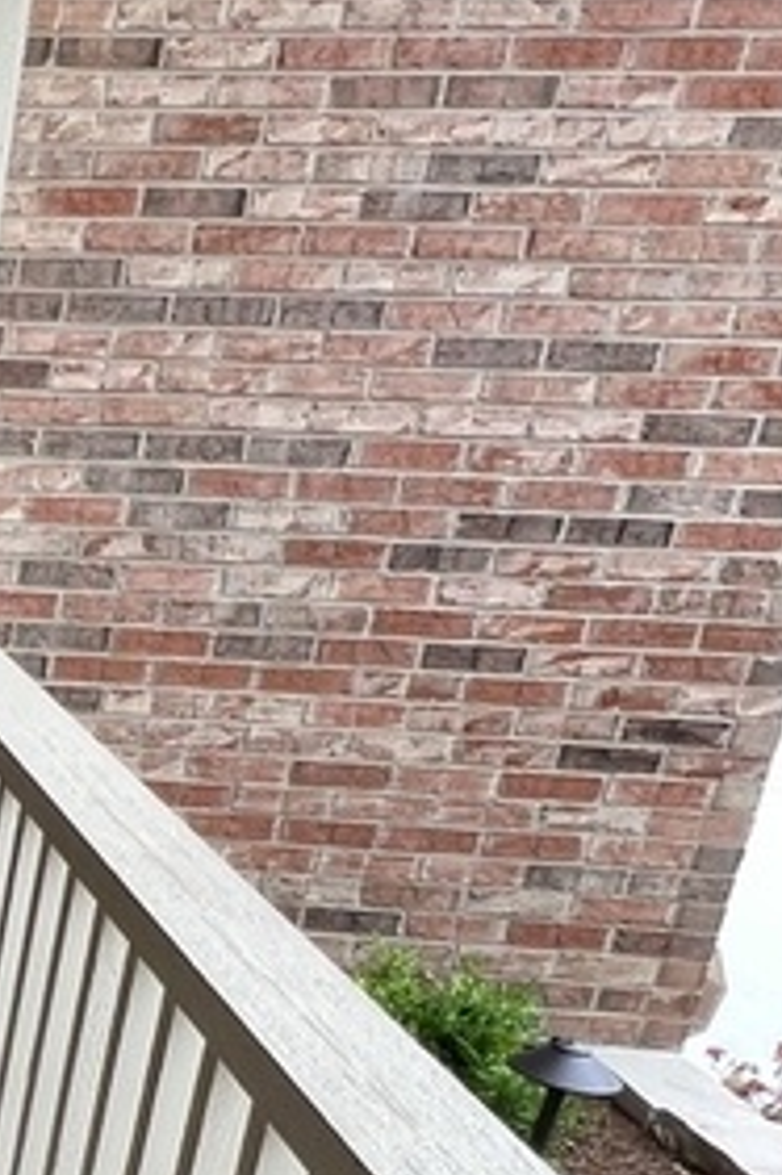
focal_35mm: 52
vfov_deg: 37.1
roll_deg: -1.7
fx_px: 1696
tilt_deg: -18.9
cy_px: 907
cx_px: -782
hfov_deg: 17.9
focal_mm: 1.57
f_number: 1.8
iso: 64
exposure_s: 1/99
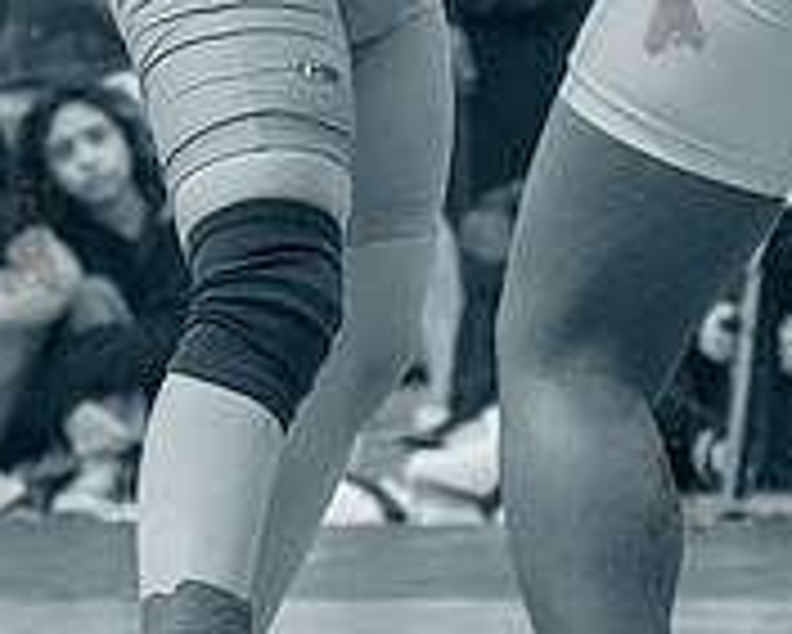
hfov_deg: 6.3
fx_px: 7153
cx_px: 350
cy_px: -100
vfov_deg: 5.1
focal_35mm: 305
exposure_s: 1/400
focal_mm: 80
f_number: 3.5
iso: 8000
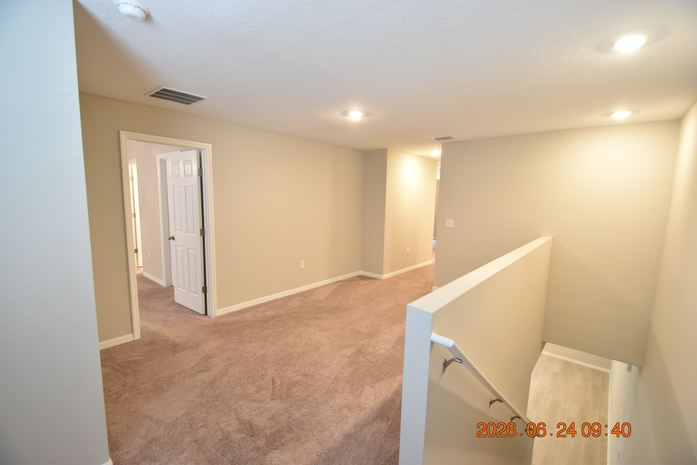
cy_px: 232
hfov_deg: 100.4
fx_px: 290
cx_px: 348
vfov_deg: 77.3
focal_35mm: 15
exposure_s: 1/30
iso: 800
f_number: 3.5
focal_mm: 10
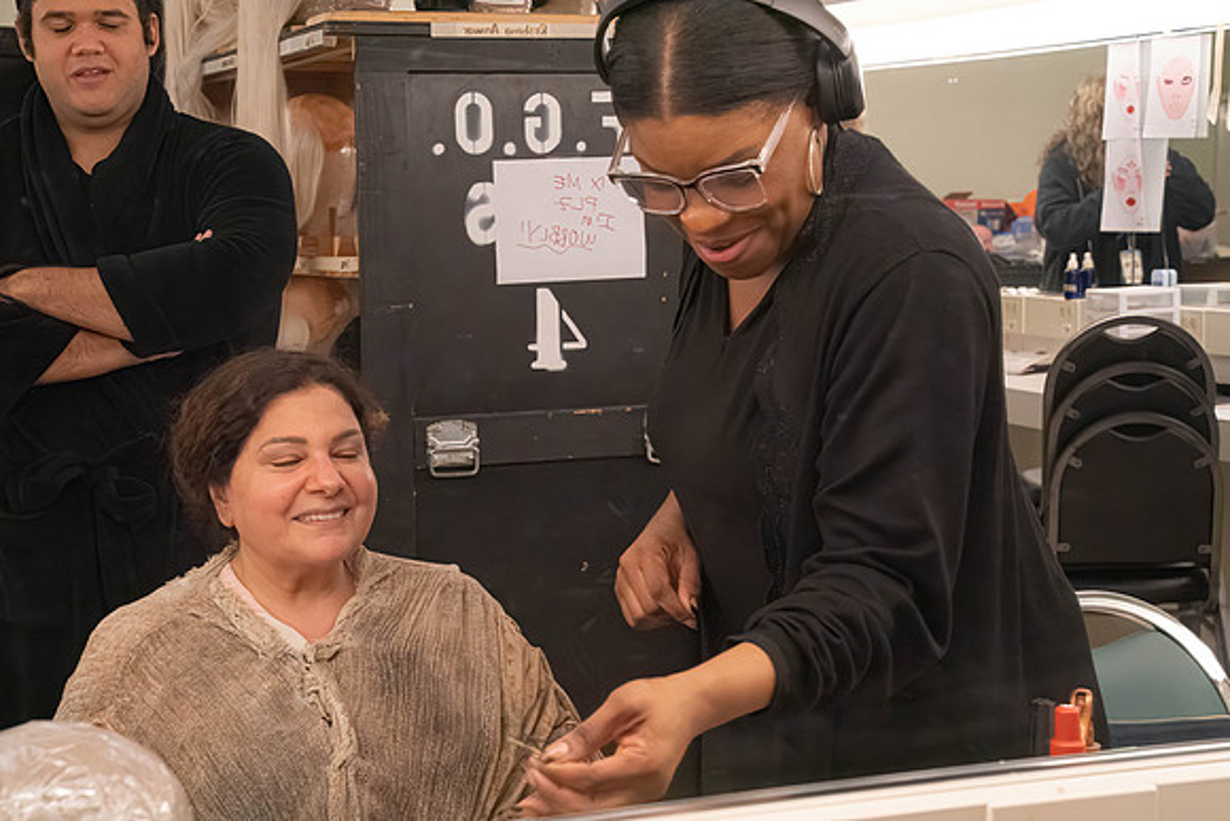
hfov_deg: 28.8
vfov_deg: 19.5
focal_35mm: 70
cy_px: 410
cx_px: 615
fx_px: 2392
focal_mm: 70
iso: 16000
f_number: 9
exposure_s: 1/500
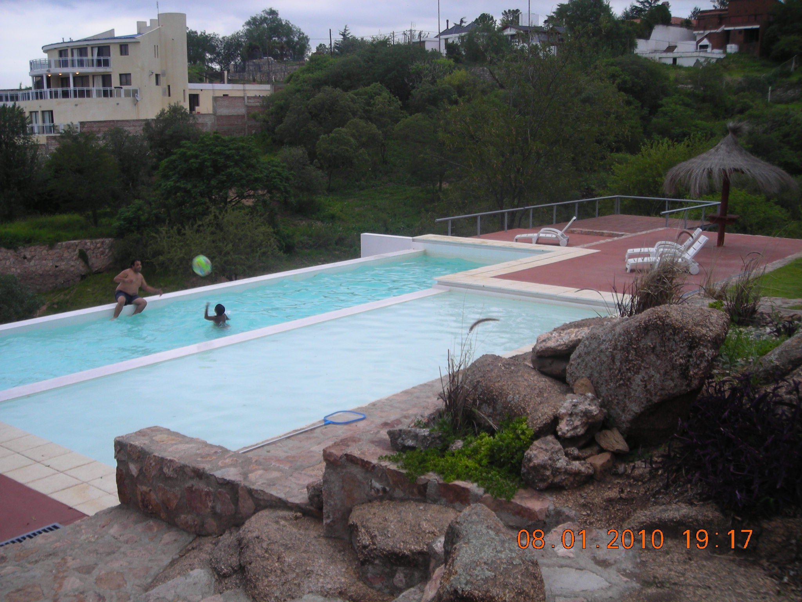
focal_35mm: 38
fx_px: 880
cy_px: 301
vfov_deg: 37.7
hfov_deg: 49.0
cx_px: 401
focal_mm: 6.3
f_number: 3.2
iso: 50
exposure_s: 1/42.1
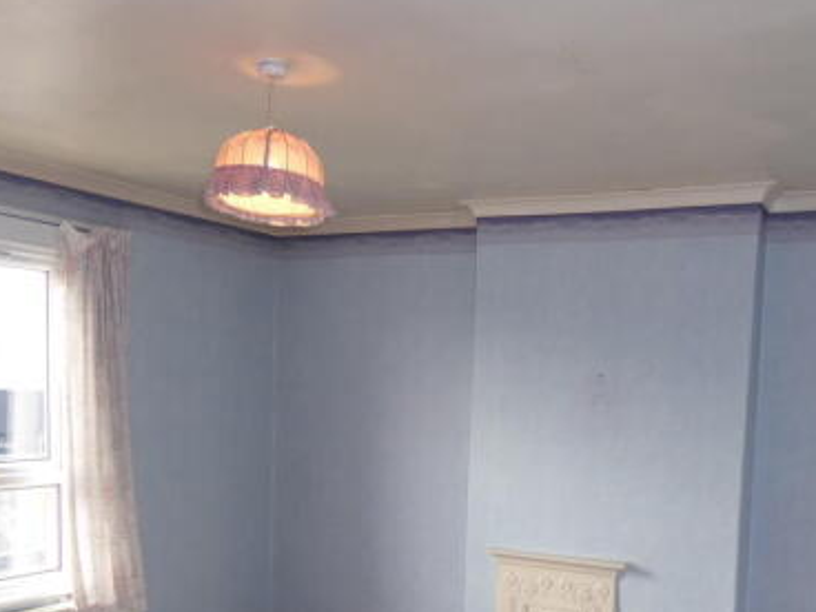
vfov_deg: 36.7
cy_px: 471
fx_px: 896
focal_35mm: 38
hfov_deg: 48.9
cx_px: 458
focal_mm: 4.3
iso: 160
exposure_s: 1/60
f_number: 3.3
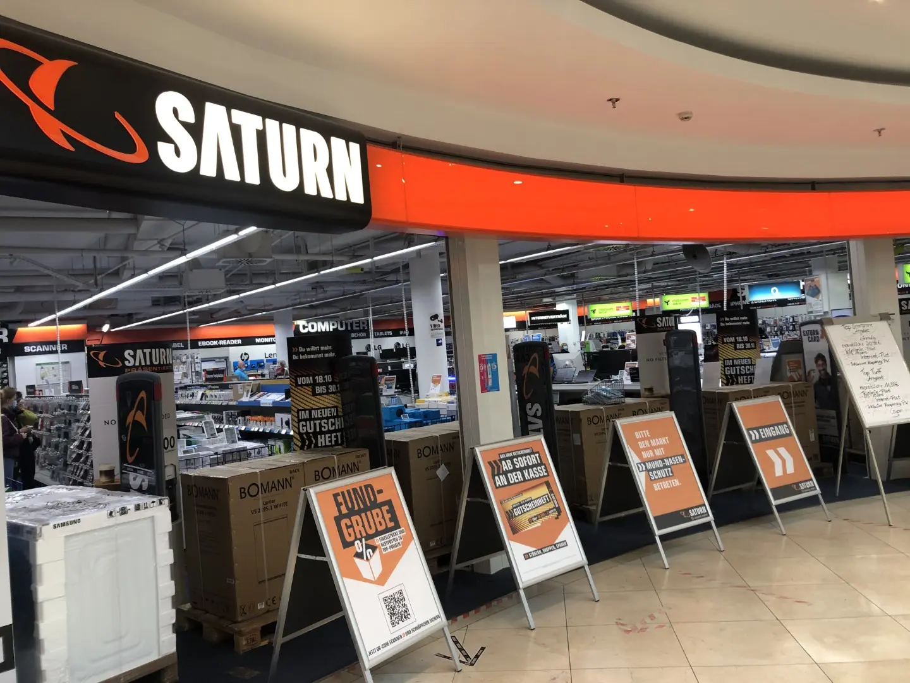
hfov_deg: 63.4
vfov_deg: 49.7
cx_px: 455
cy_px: 342
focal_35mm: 28
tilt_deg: +1.4
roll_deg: +4.2
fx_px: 736
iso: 32
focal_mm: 3.99
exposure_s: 1/33
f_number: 1.8
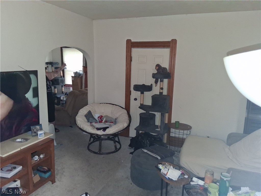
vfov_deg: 53.1
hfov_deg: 67.3
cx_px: 130
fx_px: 196
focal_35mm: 26
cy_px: 98
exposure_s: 1/20
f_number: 1.8
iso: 25
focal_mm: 3.98
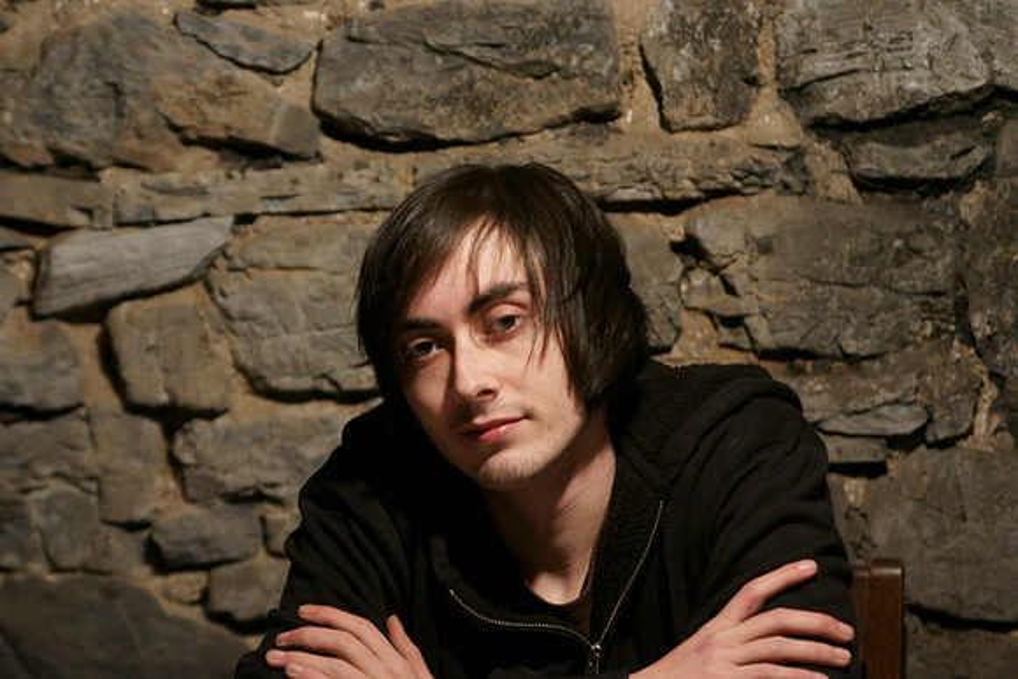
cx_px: 509
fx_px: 3182
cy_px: 340
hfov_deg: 18.2
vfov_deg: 12.2
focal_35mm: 112
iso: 1600
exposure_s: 1/25
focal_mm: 75
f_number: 3.2
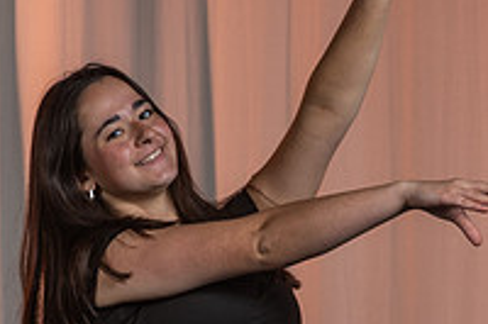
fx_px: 4795
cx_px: 247
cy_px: 550
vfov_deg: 3.9
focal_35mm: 354
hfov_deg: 5.8
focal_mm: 70
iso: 125
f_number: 6.3
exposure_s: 1/160
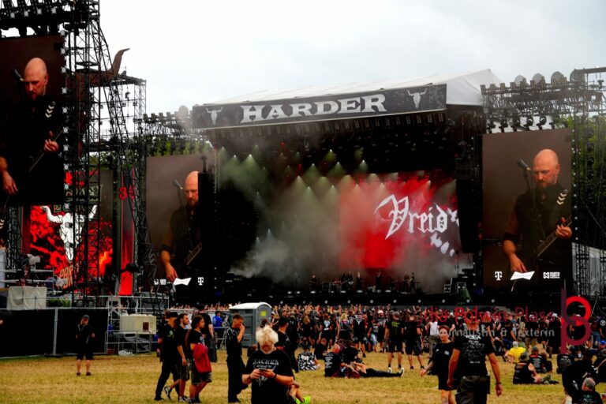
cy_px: 202
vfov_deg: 14.5
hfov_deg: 21.6
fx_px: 1591
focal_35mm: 94
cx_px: 303
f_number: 5.6
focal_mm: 63
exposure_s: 1/160
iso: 100
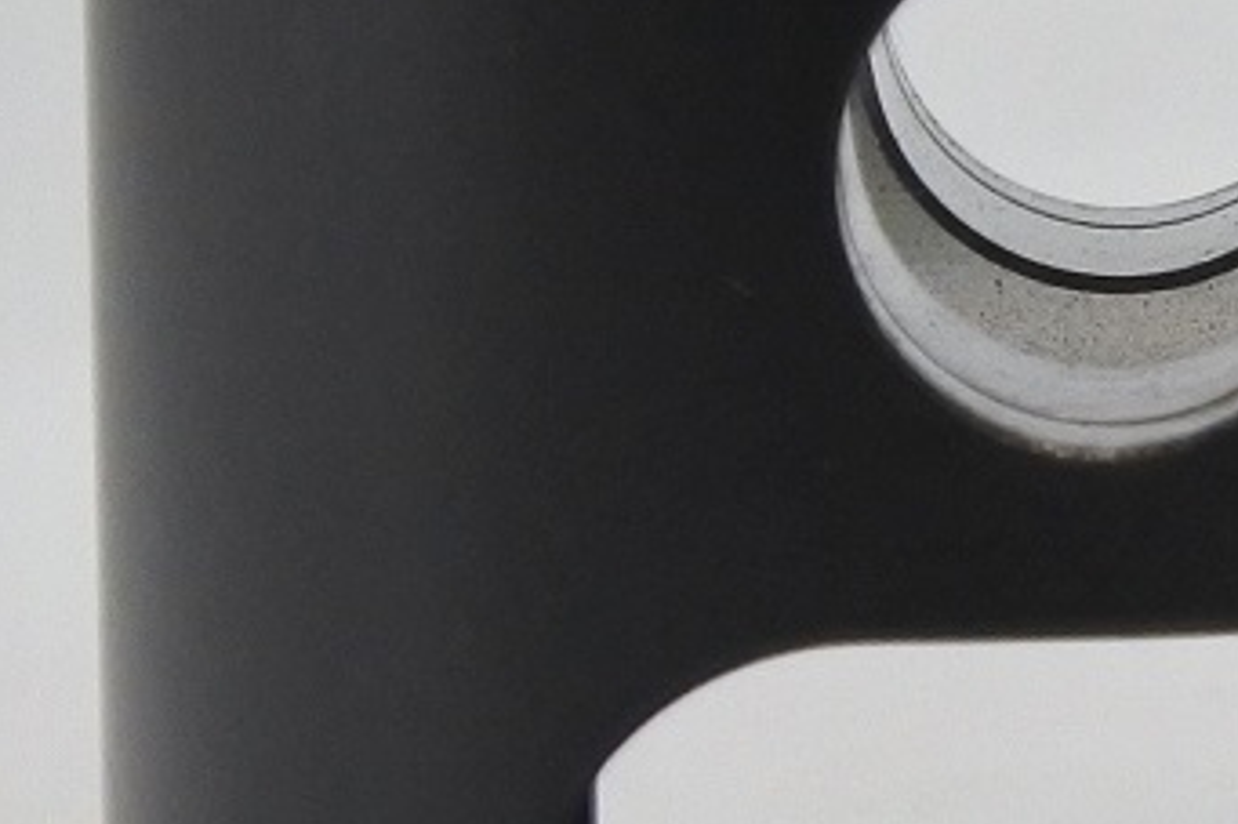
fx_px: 13233
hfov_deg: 5.3
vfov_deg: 3.6
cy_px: 127
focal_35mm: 385
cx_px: 2405
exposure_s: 1/125
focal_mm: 26.4
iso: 640
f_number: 5.3
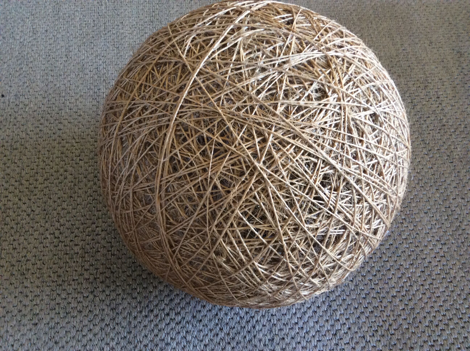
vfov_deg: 44.1
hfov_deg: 56.9
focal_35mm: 32
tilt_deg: -66.4
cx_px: 235
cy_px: 176
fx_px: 434
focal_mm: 3.3
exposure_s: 1/25
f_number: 2.4
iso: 125
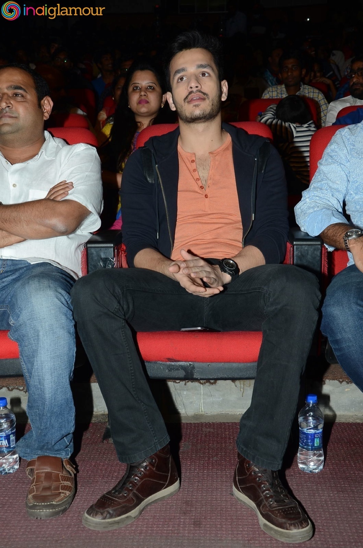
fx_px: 730
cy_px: 274
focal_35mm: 48
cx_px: 182
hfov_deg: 27.9
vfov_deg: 41.2
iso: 250
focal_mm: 32
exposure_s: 1/125
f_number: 5.6
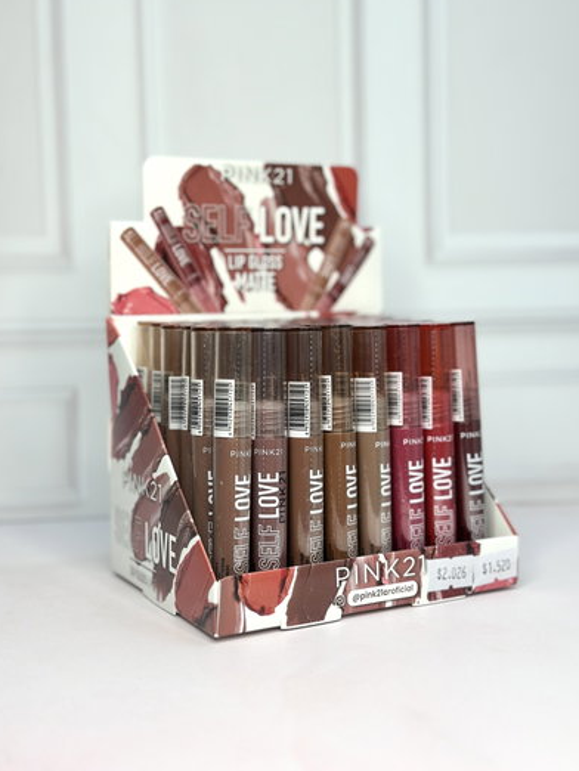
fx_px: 1092
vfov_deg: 38.9
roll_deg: +0.1
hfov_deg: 29.7
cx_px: 287
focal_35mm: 49
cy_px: 386
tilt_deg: -6.3
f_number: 1.78
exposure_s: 1/103
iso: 100
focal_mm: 6.86
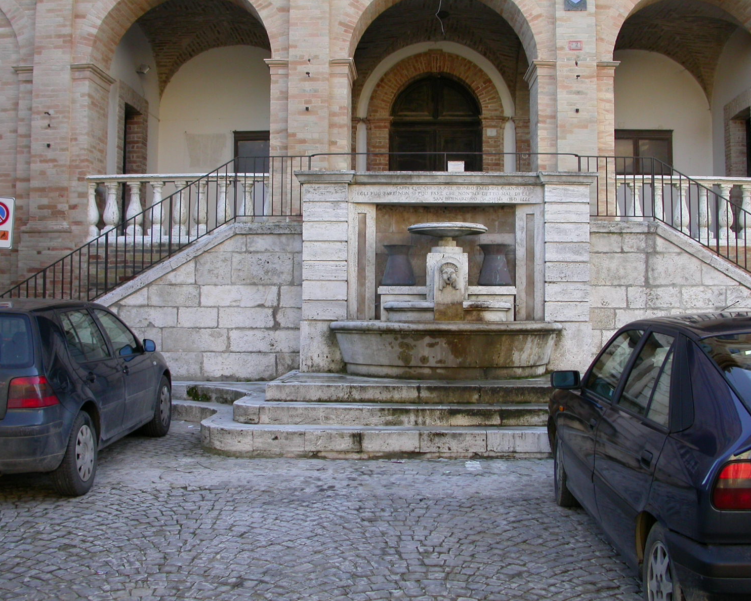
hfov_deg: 45.8
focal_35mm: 40
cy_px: 301
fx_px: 889
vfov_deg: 37.3
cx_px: 386
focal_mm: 7.85
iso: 100
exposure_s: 1/113
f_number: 4.2
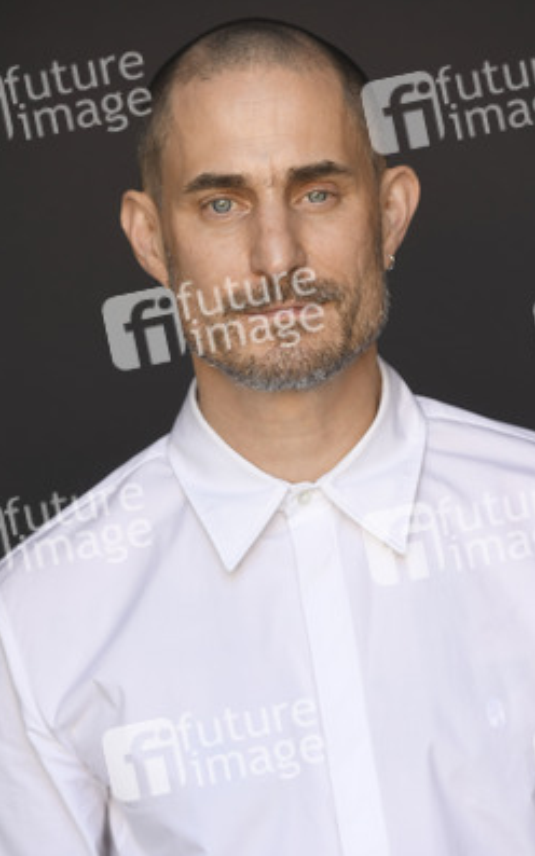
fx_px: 3594
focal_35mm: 154
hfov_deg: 8.5
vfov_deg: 13.6
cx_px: 276
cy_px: 427
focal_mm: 150
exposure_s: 1/320
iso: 800
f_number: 5
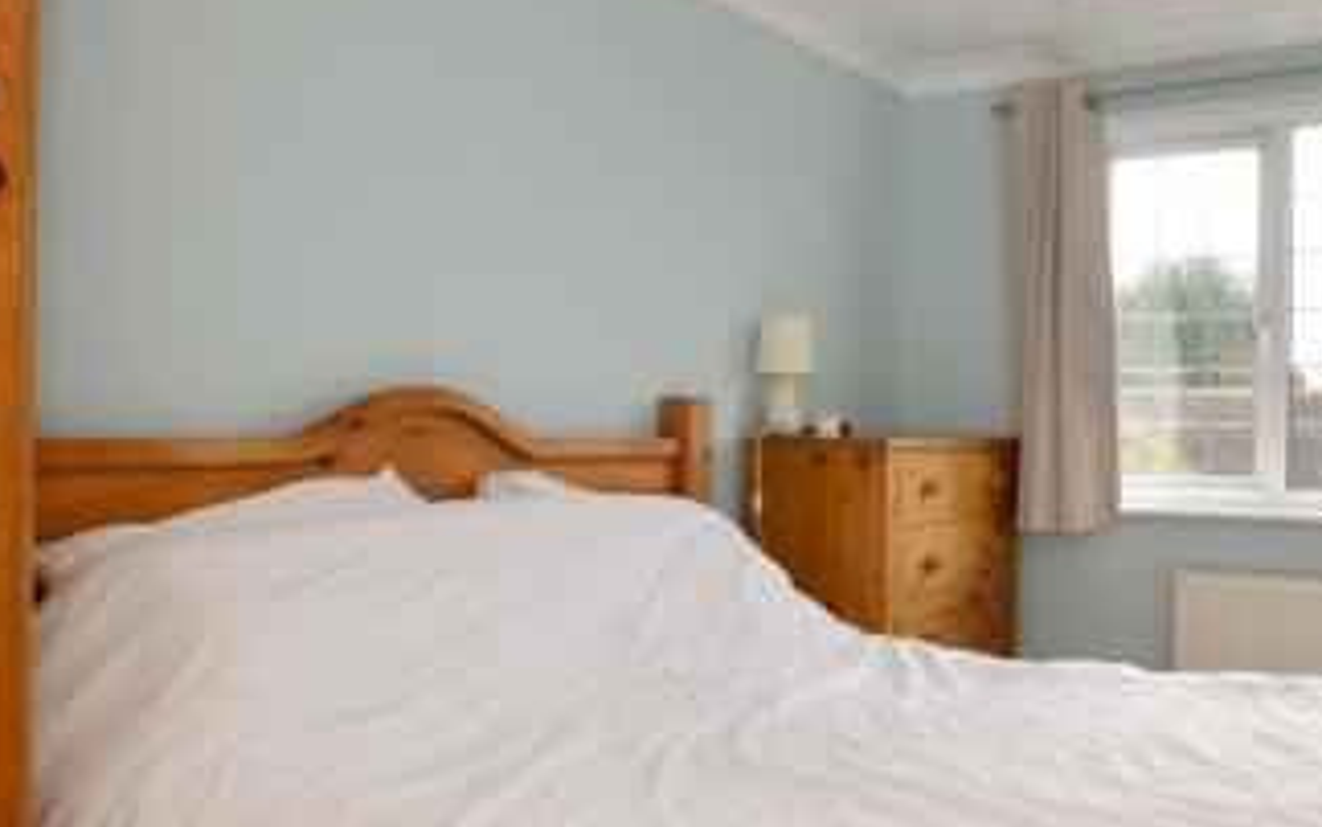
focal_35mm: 31
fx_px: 1117
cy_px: 444
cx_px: 925
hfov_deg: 59.2
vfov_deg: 40.6
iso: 200
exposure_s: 1/13
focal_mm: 10
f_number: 11
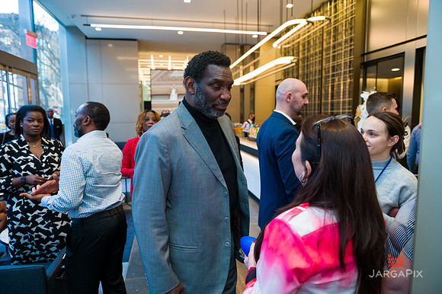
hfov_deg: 73.8
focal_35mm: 24
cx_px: 221
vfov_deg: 53.1
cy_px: 147
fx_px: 294
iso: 500
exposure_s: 1/200
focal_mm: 24
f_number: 4
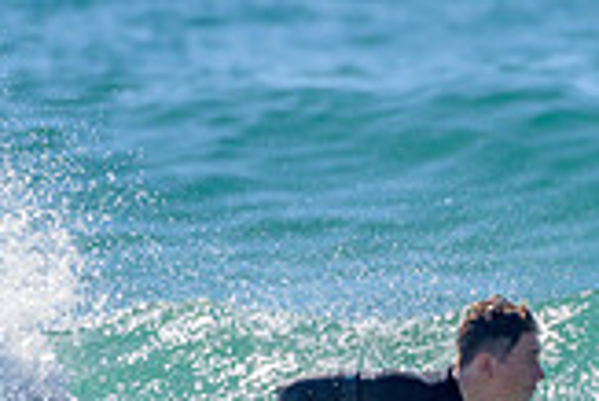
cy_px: 500
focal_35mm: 2174
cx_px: 563
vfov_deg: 0.6
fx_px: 36204
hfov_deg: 0.9
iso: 200
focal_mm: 500
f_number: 5.6
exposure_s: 1/2000
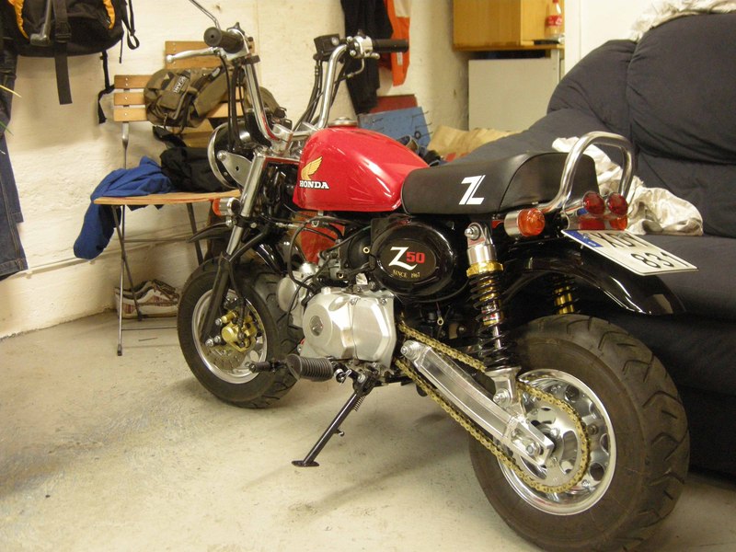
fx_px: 850
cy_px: 276
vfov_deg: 36.0
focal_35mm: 40
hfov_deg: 46.8
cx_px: 368
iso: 400
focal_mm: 8.5
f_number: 2.9
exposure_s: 1/9
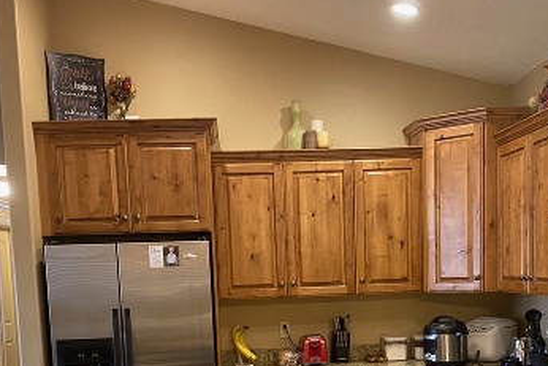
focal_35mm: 50
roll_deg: +1.9
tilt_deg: -6.5
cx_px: 293
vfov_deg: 25.9
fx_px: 761
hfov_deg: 39.6
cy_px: 350
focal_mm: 4.25
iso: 320
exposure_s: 1/60
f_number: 1.8
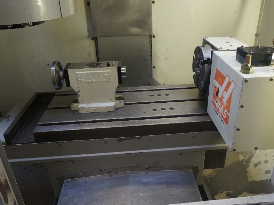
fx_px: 237
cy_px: 92
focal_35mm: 30
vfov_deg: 46.7
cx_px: 152
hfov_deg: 59.8
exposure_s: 1/160
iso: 800
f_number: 4
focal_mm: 16
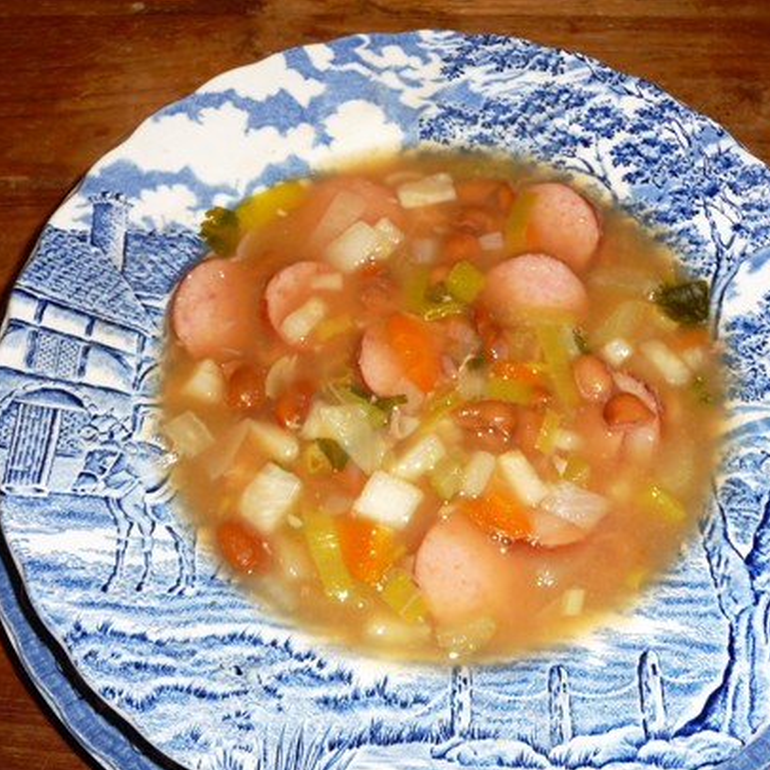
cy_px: 453
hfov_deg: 42.8
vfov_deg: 42.7
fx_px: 981
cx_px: 376
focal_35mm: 39
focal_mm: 4.7
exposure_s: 1/30
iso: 100
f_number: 3.3
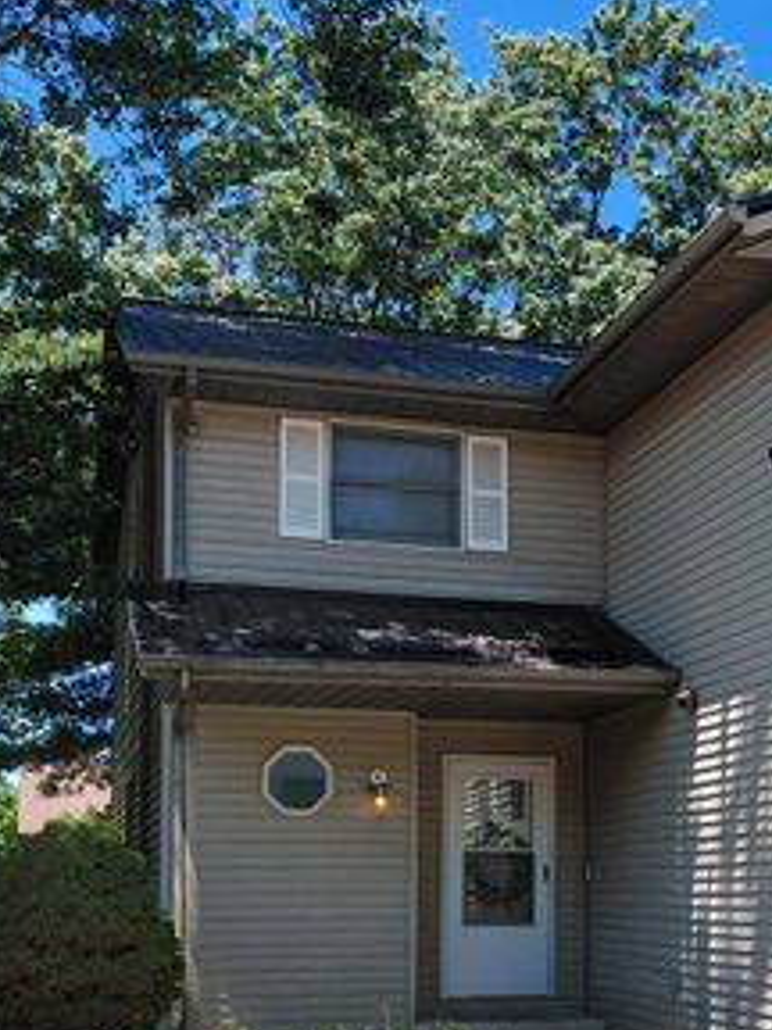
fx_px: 1725
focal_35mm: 58
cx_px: 583
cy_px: 756
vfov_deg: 32.7
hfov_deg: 24.9
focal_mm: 4.69
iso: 50
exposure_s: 1/1661
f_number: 1.8
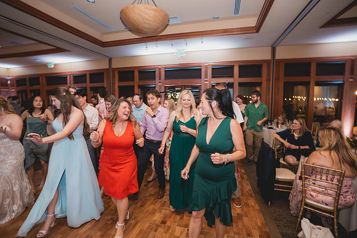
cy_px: 119
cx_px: 178
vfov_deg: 70.5
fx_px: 169
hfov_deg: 93.3
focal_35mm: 17
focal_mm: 17
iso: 1000
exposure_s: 1/20
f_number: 2.8
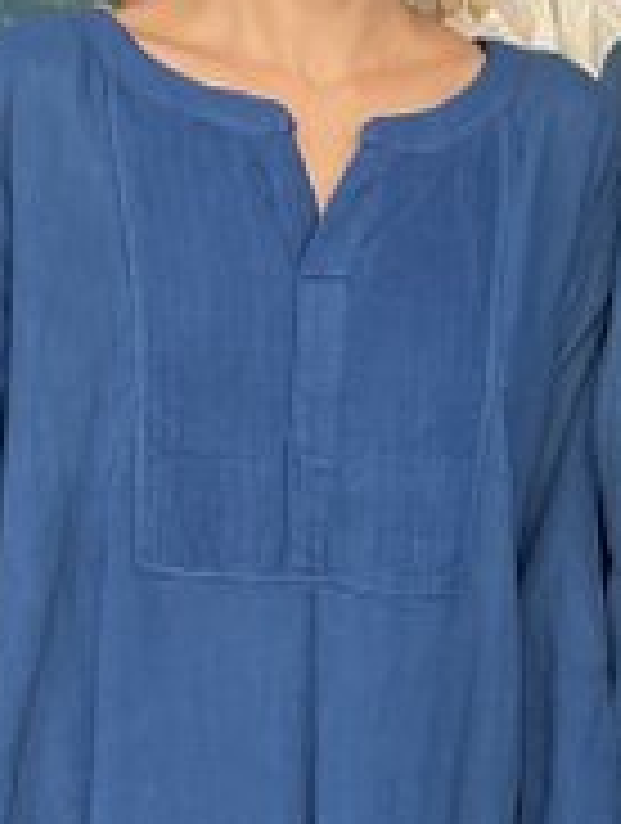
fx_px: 2884
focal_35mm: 121
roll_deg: -3.4
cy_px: 898
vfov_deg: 15.8
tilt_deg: -10.0
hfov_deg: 12.2
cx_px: 544
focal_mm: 4.2
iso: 32
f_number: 1.6
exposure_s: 1/238
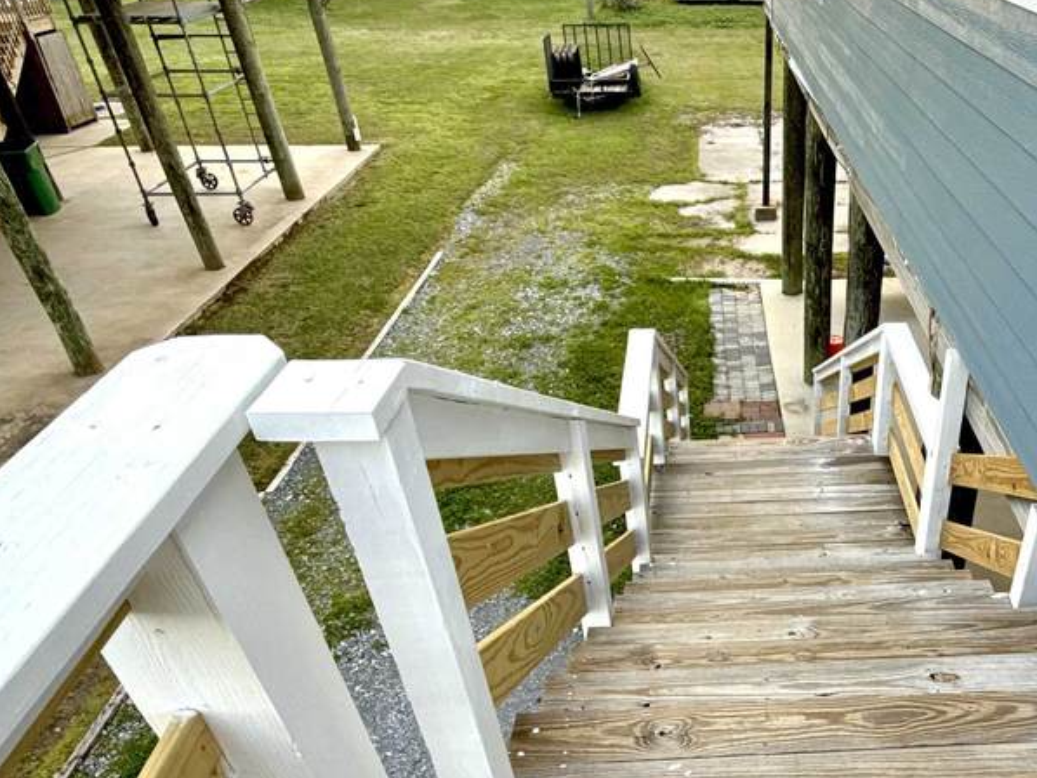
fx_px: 899
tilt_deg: -38.6
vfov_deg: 45.6
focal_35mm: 30
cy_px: 557
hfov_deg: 56.7
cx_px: 789
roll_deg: +1.6
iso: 50
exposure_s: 1/99
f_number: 2.2
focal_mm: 2.22
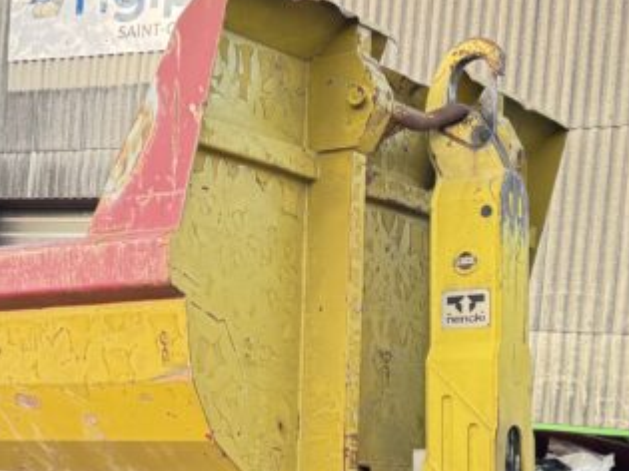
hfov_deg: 31.3
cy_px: 463
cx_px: 186
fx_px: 1108
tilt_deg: +3.1
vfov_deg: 23.1
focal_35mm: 61
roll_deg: -5.5
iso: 200
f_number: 1.78
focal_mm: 6.76
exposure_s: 1/121
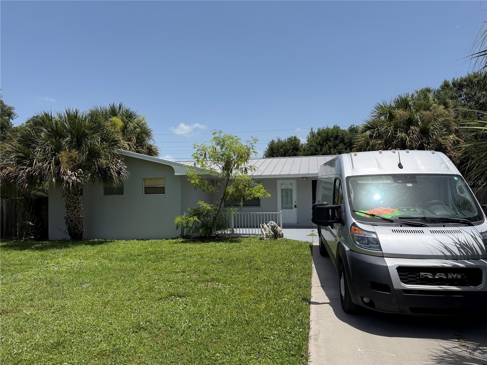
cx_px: 244
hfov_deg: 71.6
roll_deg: +1.1
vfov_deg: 56.8
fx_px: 338
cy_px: 182
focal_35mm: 24
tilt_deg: +1.8
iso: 125
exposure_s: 1/8130
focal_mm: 6.76
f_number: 1.78
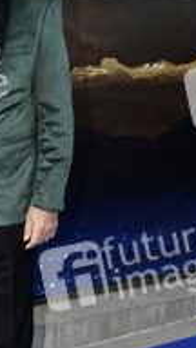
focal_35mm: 61
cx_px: -33
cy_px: 178
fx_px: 564
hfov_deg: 18.8
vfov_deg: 34.4
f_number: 8
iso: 800
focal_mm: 28
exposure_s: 1/160
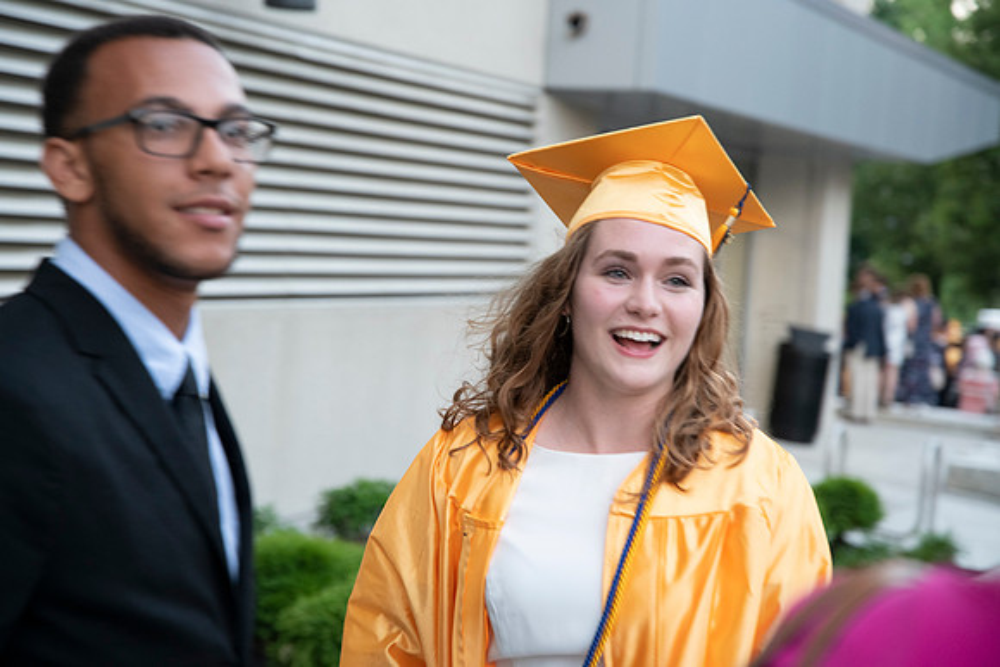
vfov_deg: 19.5
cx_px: 500
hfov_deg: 28.8
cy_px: 334
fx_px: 1945
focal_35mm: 70
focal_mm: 70
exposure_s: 1/100
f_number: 4
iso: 2000
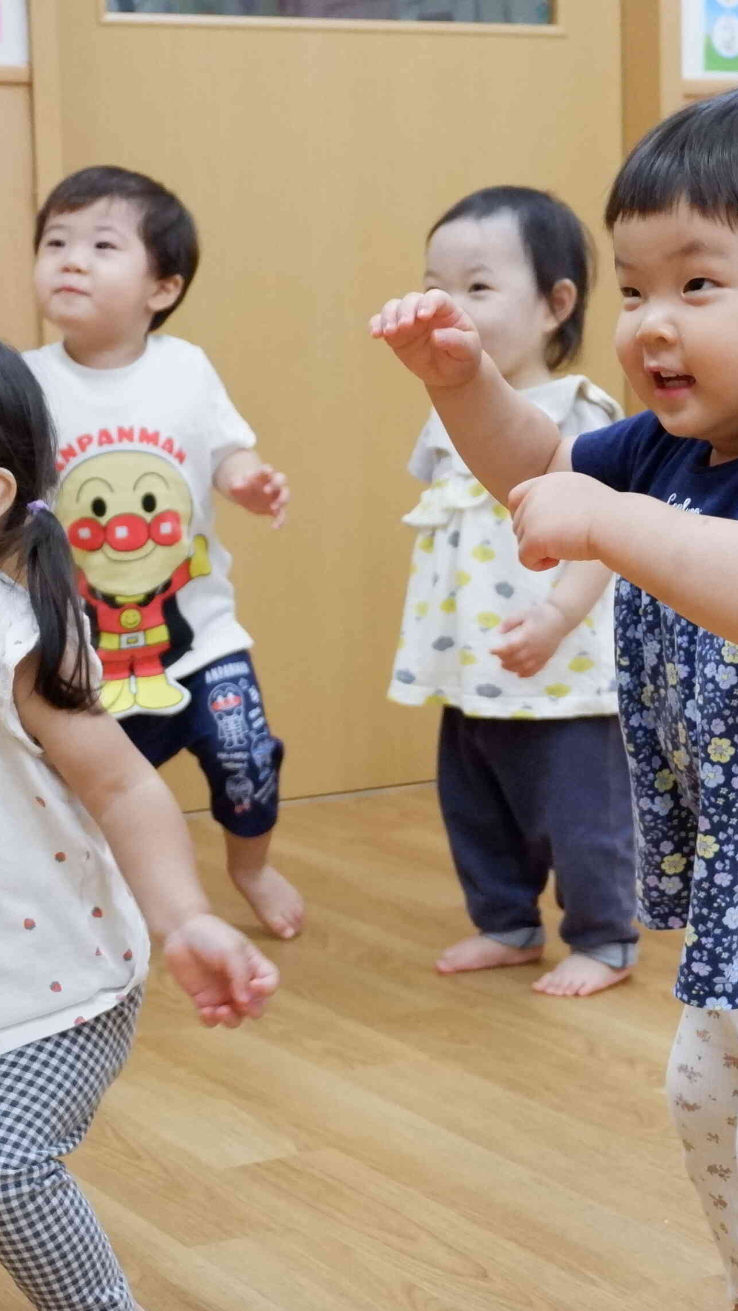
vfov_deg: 27.8
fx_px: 2643
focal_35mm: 76
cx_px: 506
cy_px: 772
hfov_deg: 15.9
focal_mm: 26.9
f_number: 4.5
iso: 4000
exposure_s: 1/280
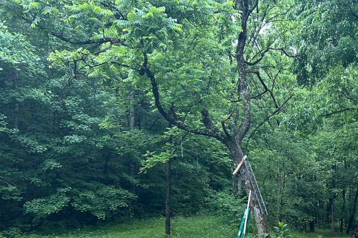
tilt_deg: +2.3
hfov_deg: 34.8
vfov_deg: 24.1
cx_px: 321
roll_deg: +3.2
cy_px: 233
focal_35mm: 54
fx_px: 537
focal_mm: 5.7
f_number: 1.5
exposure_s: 1/286
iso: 40
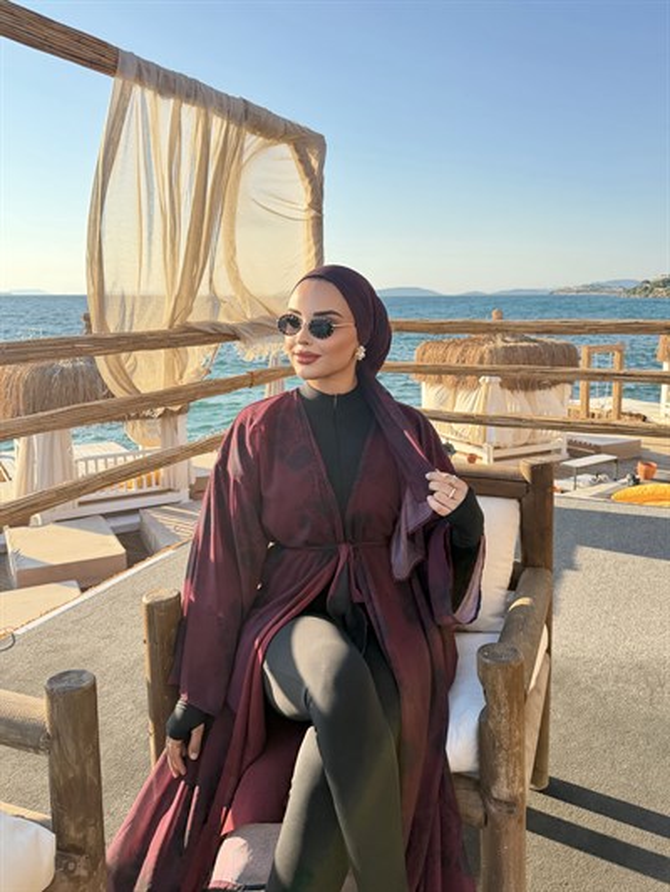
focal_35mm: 24
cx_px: 335
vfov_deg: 71.6
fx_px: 619
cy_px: 446
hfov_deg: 56.8
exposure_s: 1/2232
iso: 100
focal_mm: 6.76
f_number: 1.78
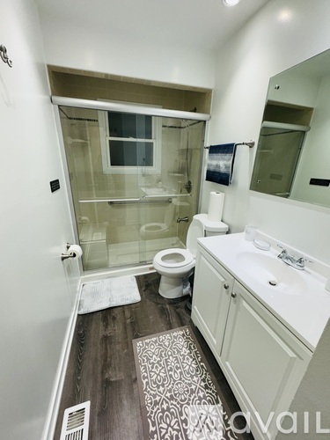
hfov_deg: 85.7
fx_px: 178
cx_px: 165
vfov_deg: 102.1
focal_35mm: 14
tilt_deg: -18.2
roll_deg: -1.1
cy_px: 220
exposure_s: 1/120
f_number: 2.2
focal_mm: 2.22
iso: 80
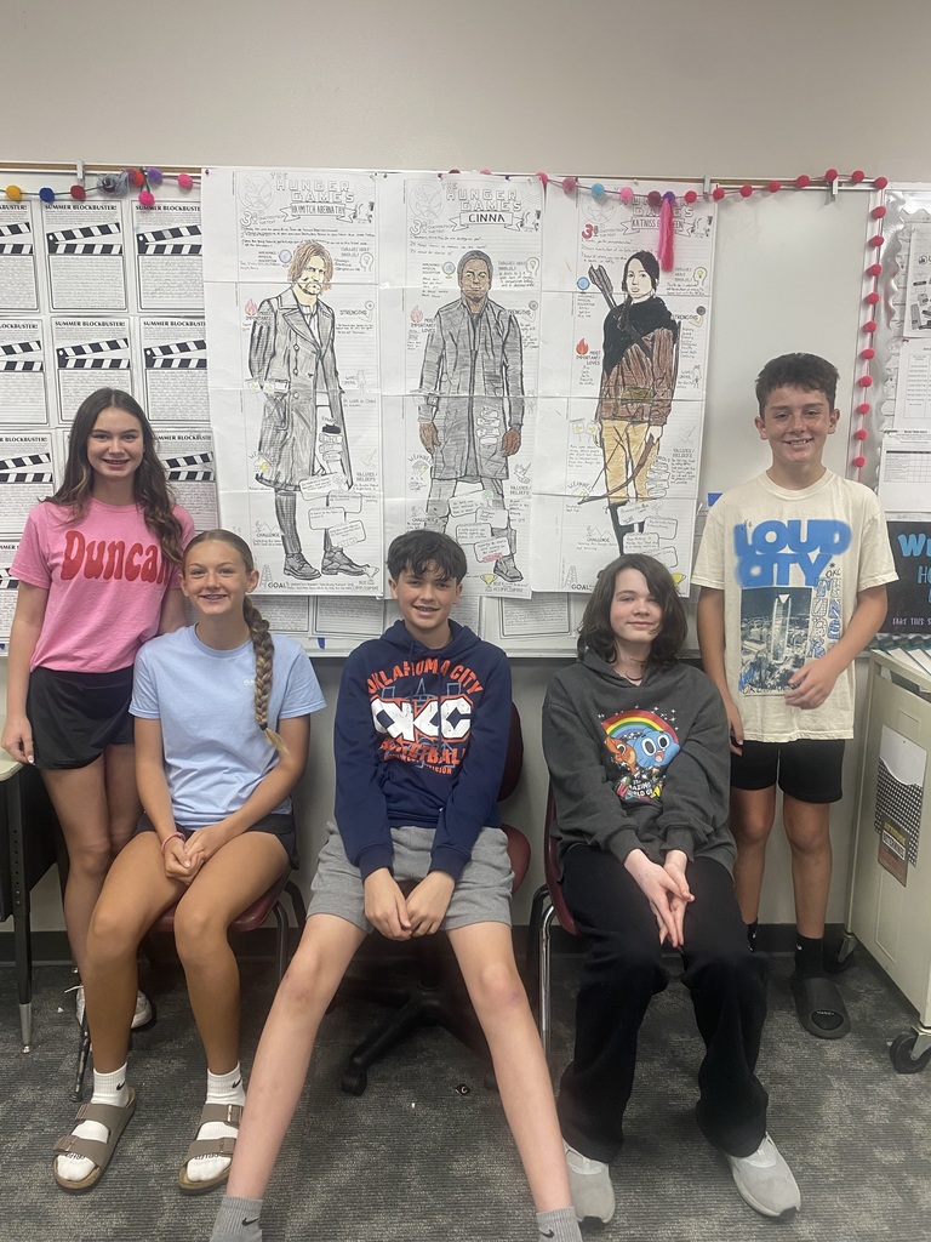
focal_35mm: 26
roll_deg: -0.8
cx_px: 466
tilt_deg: -10.1
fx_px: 932
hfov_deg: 53.1
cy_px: 621
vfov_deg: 67.3
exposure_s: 1/60
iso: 80
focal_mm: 4.25
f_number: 1.8
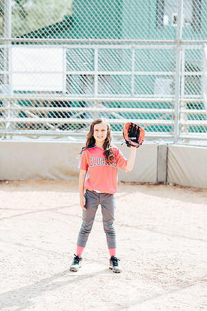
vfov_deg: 23.9
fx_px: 733
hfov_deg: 16.1
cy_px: 156
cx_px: 104
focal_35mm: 85
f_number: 2.8
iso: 160
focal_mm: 85
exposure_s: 1/1250
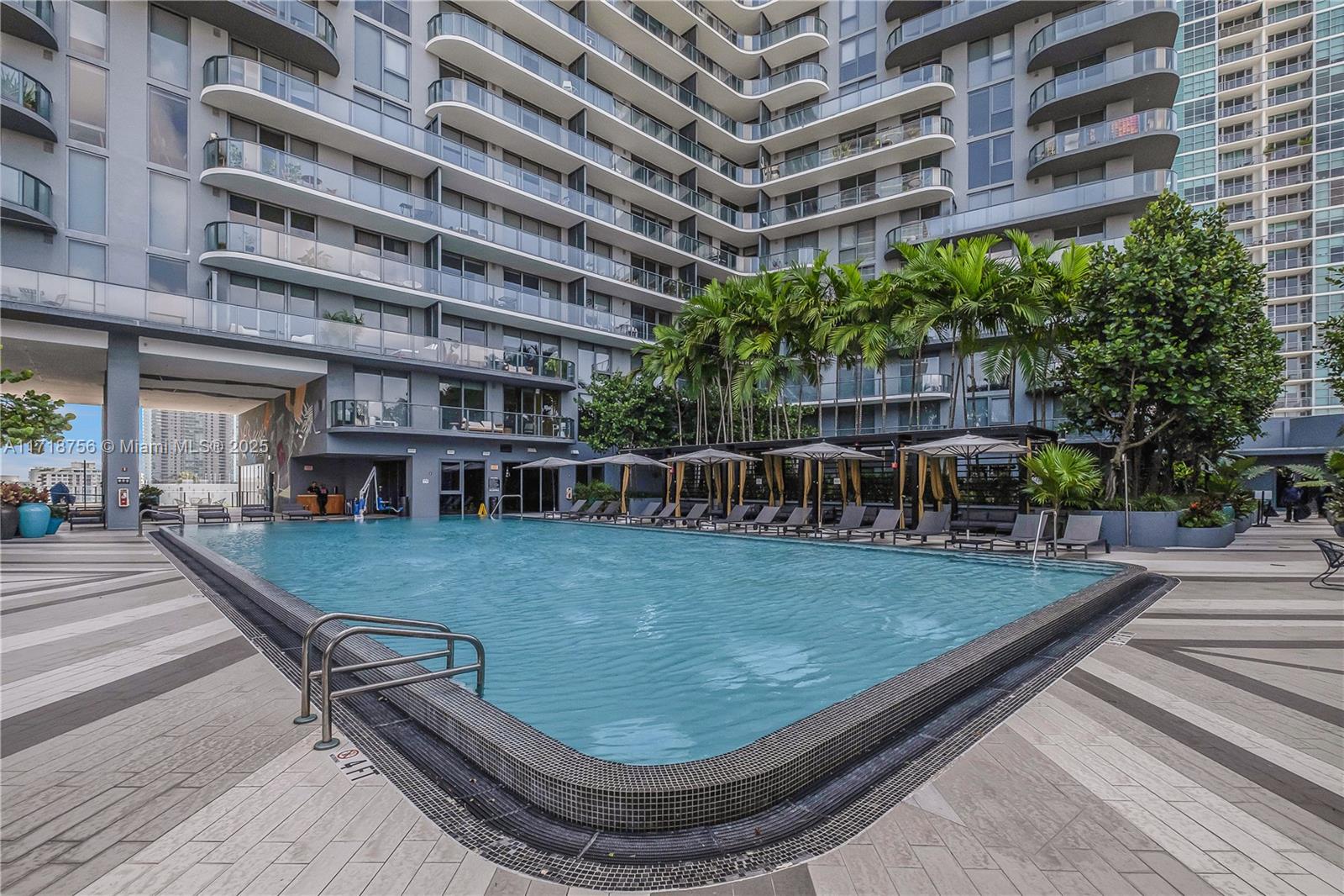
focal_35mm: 15
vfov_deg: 77.3
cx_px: 672
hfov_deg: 100.4
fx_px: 560
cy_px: 448
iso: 800
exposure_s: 1/640
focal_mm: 10
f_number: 8
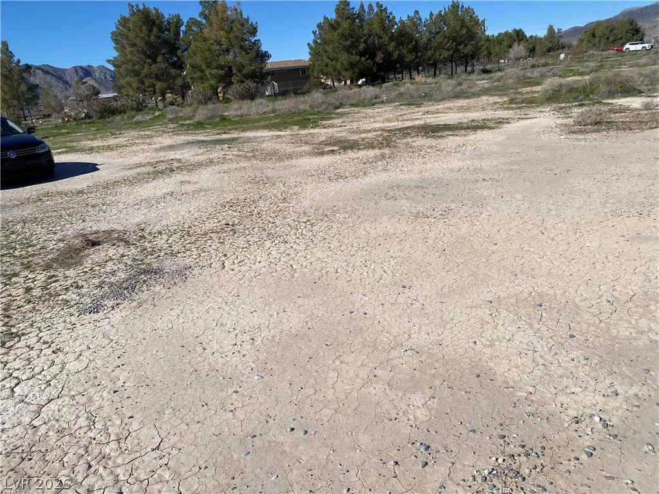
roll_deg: +6.2
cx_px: 330
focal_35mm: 26
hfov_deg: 67.3
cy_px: 247
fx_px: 495
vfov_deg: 53.1
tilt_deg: -19.3
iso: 32
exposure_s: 1/6757
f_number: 1.8
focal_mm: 4.25
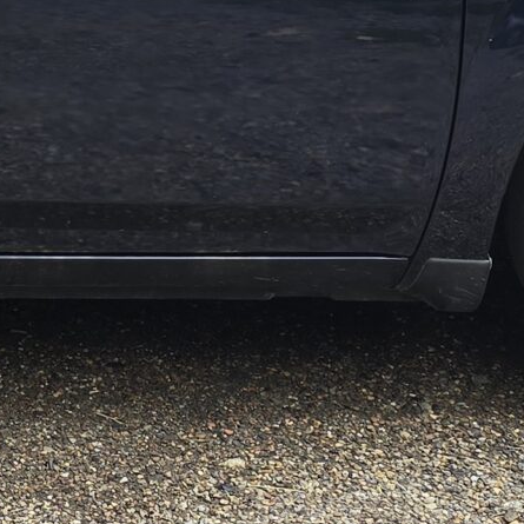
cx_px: -201
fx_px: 2004
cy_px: -8
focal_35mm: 117
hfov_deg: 14.2
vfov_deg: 14.6
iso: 12
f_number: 1.7
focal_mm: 6.3
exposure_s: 1/222
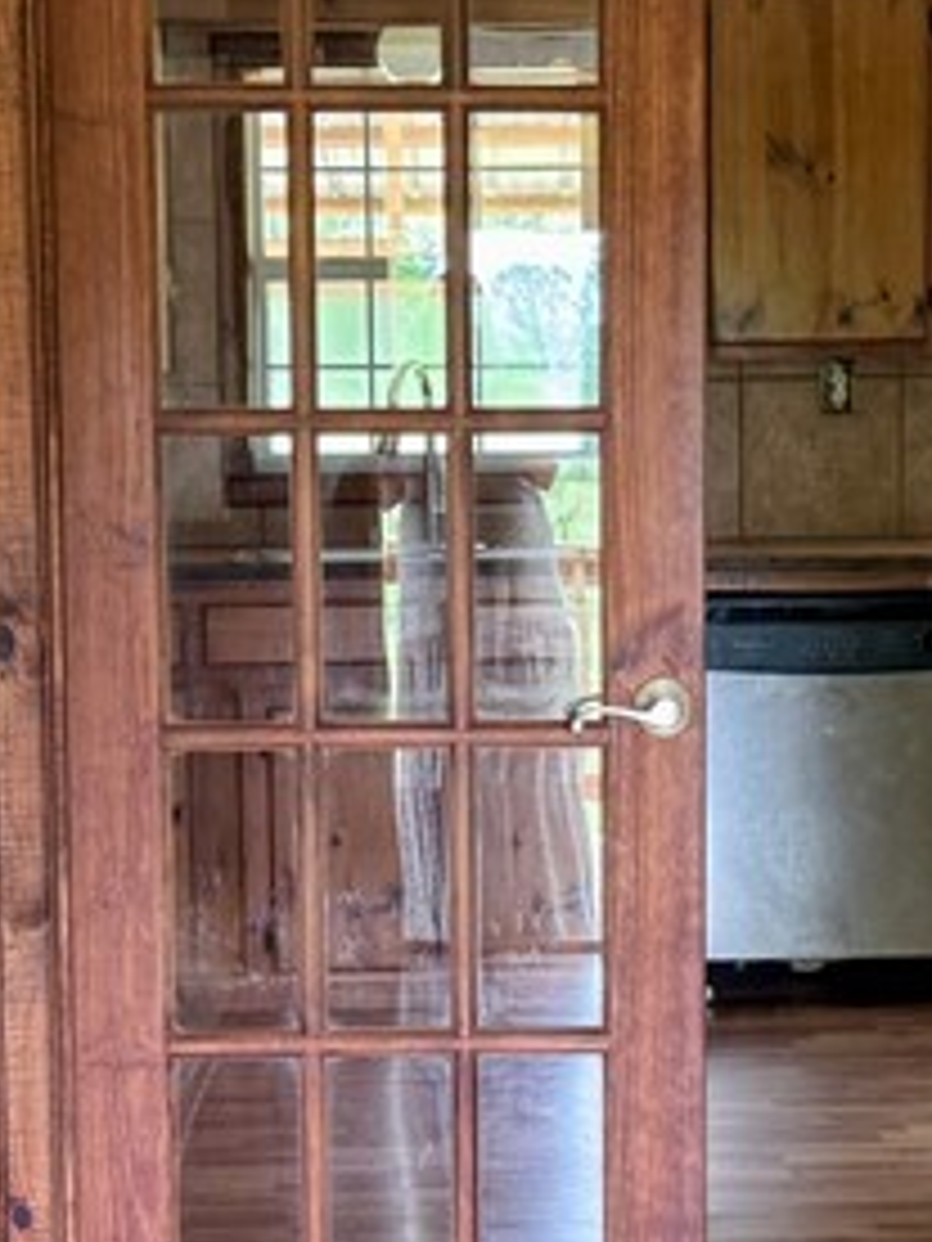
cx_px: 554
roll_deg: +0.5
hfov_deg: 16.6
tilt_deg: -7.1
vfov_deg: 22.0
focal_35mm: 89
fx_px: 3195
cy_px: 738
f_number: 1.78
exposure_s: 1/60
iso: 250
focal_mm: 6.76
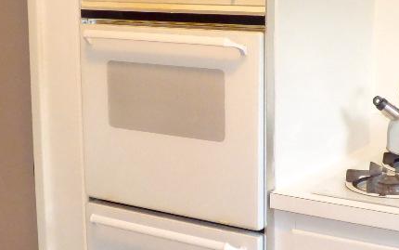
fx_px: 772
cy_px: 128
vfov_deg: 18.4
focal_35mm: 71
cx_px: 230
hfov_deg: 28.9
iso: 500
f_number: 2.8
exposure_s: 1/60
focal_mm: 3.58
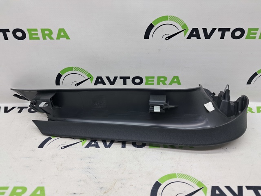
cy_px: 98
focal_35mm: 27
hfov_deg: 65.4
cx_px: 130
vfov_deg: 51.3
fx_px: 203
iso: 50
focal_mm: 4
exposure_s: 1/50
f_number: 1.8
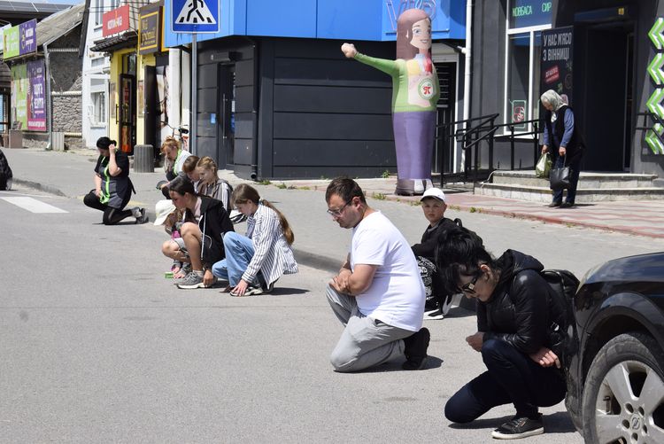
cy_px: 222
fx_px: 1522
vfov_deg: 16.6
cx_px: 332
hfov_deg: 24.6
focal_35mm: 82
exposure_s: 1/400
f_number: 10
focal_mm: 55
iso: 200
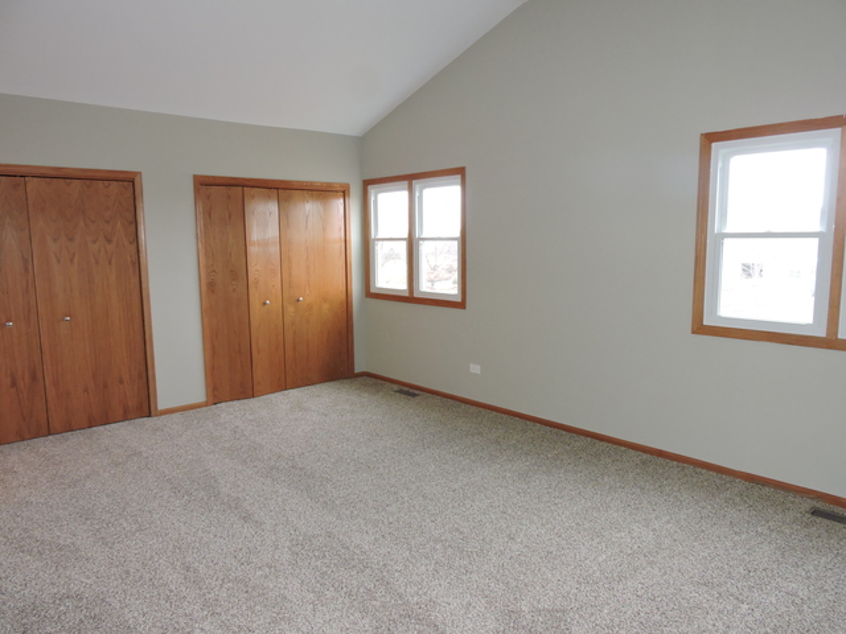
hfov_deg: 71.6
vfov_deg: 56.8
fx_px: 587
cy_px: 317
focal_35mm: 24
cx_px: 423
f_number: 3.3
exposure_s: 1/30
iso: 400
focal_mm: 4.3
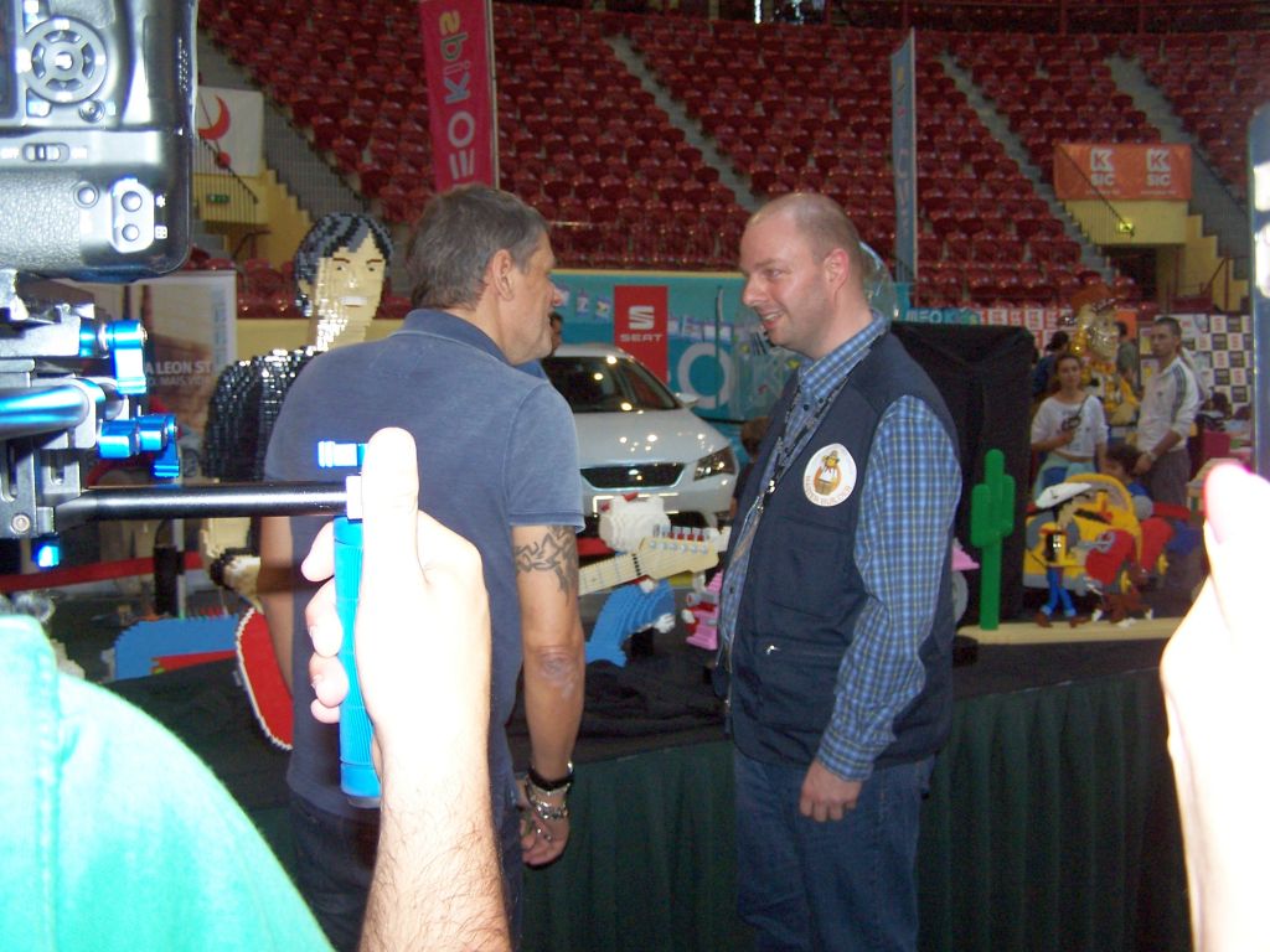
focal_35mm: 38
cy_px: 476
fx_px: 1394
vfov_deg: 37.7
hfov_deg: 49.0
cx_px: 635
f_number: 2.8
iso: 140
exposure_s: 1/60
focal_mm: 6.3
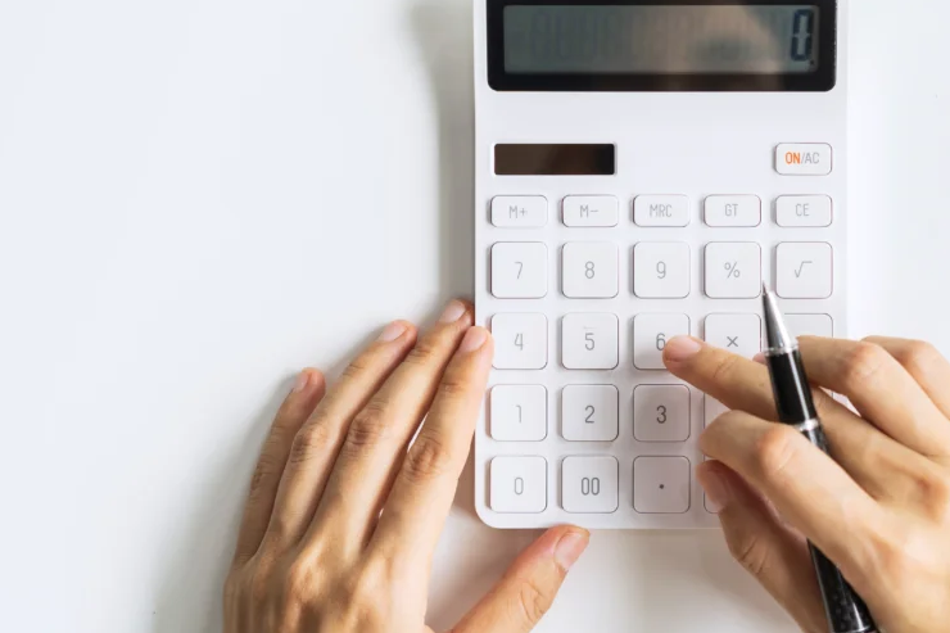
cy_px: 98
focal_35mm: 104
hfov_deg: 19.6
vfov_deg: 13.1
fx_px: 2744
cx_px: 666
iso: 200
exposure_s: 1/50
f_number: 4
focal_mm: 55
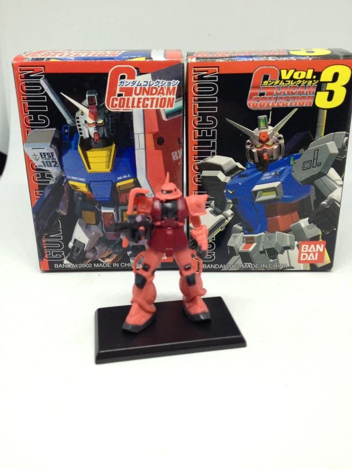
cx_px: 176
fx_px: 475
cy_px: 234
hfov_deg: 40.7
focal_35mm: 35
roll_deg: +1.4
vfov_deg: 52.6
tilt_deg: -23.7
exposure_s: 1/40
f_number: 2.4
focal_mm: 4.28
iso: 50
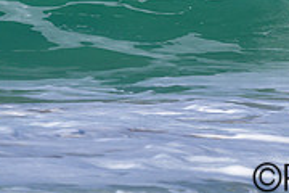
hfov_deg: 0.6
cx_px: 379
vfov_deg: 0.4
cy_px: -113
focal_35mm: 3546
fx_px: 28464
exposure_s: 1/2000
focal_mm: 800
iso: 280
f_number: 6.3
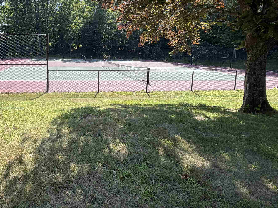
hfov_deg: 67.8
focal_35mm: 24
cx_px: 76
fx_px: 193
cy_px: 67
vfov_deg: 55.5
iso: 50
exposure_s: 1/340
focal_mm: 2.22
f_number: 2.2
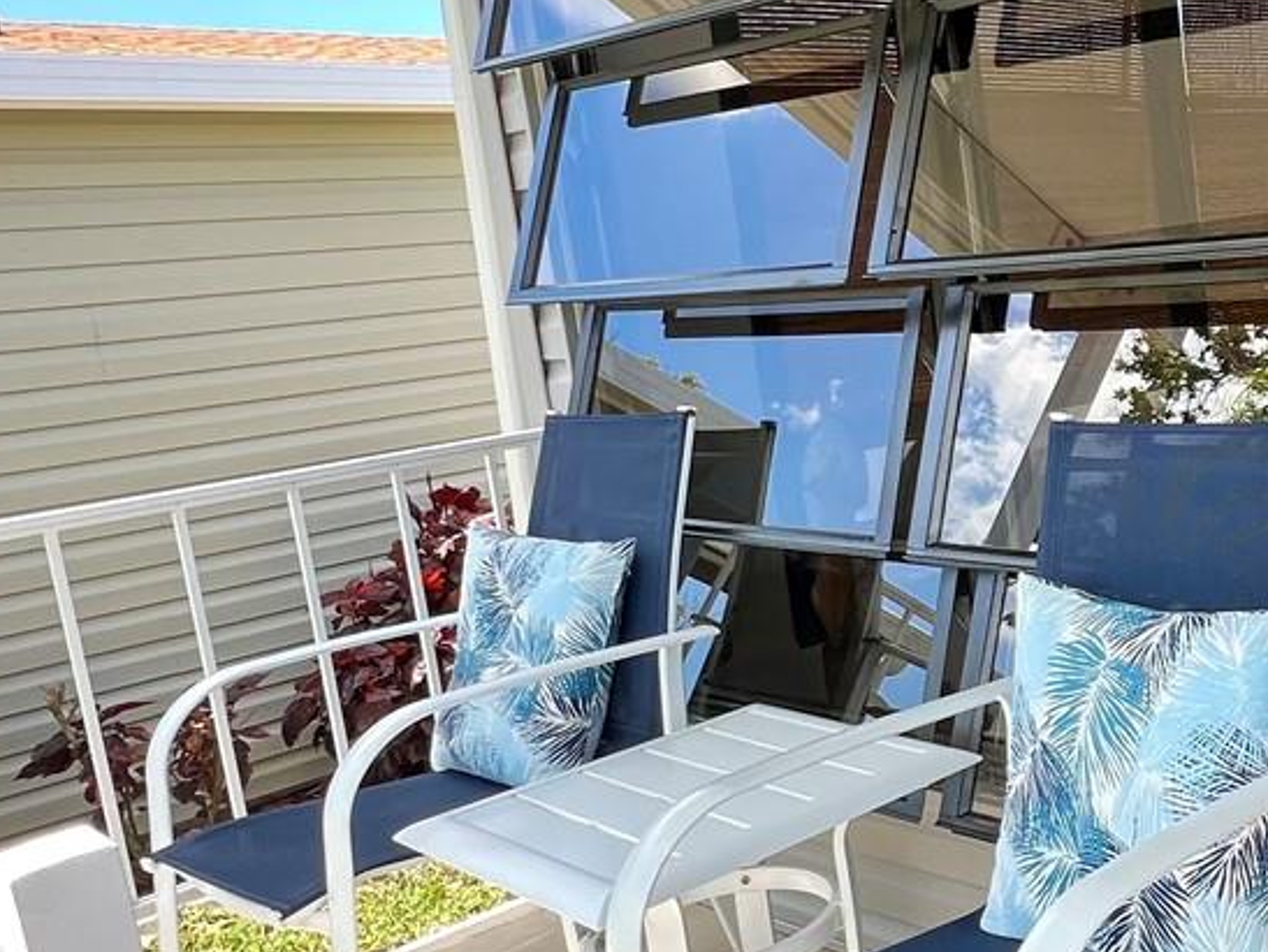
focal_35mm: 38
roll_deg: +5.2
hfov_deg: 40.8
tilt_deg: -8.3
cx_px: 1344
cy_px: 426
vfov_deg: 37.7
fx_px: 1393
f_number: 1.8
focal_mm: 1.57
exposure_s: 1/144
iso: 32
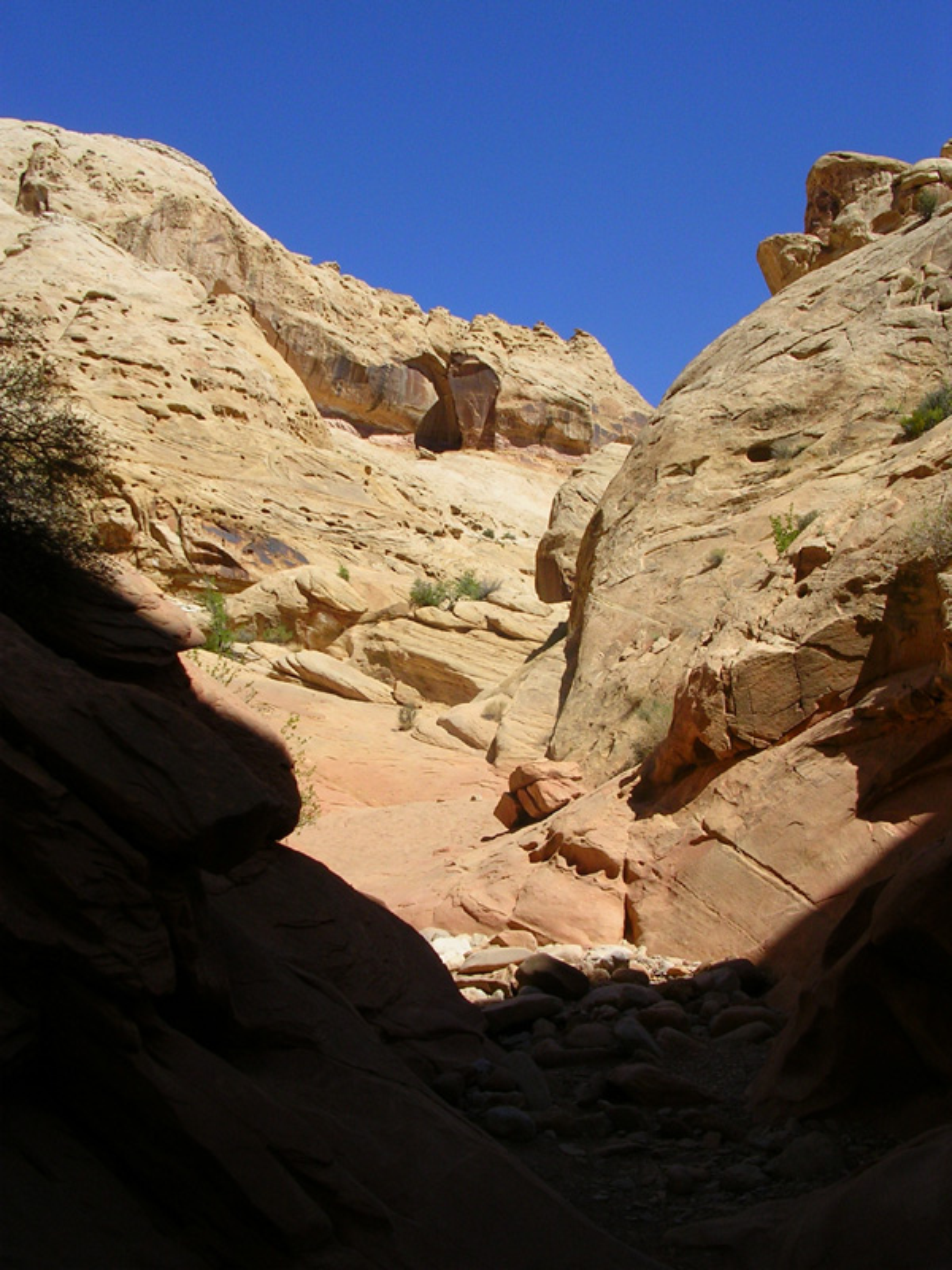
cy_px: 635
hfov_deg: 37.7
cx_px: 476
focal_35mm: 38
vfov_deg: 49.0
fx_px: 1393
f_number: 5.6
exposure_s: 1/433
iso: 50
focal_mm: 5.8
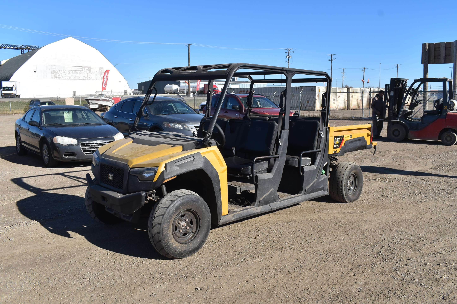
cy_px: 155
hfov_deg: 60.3
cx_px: 234
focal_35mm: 31
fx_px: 393
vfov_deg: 42.3
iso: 200
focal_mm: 20
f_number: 10
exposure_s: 1/400
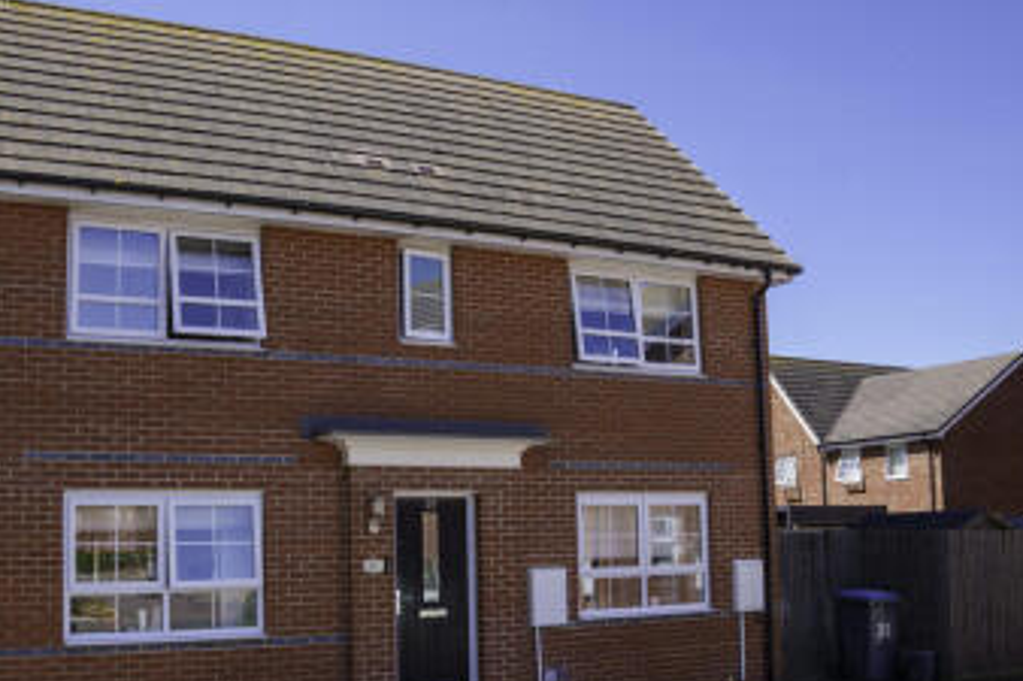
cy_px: 428
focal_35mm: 38
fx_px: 1079
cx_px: 424
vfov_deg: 34.8
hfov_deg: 50.5
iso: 125
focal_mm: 18
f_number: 7.1
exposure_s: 1/160
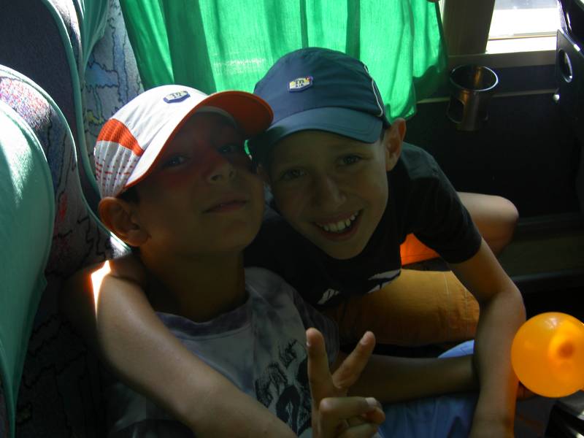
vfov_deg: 36.8
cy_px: 219
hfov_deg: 47.9
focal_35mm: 39
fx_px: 658
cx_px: 292
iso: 100
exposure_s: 1/60
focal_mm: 8
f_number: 2.8
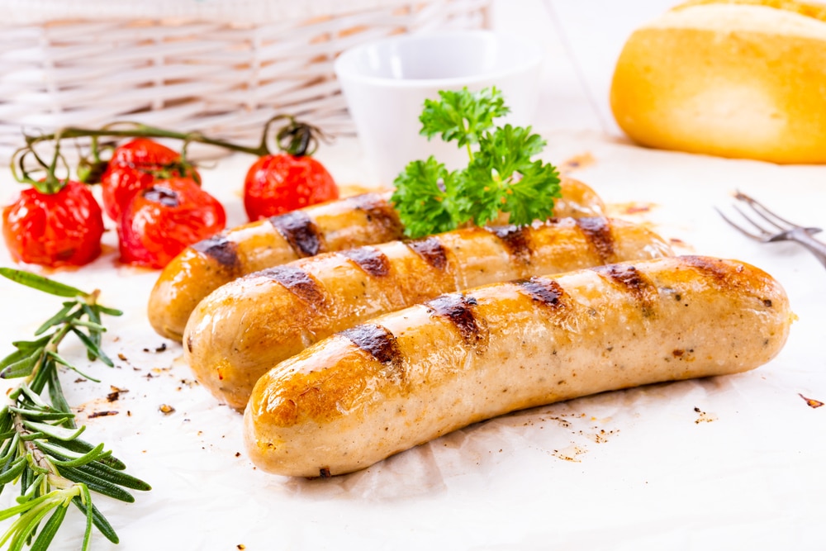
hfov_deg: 33.4
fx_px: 1377
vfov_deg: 22.6
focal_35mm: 60
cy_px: 276
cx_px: 413
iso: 80
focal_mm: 60
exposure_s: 1/200
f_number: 16
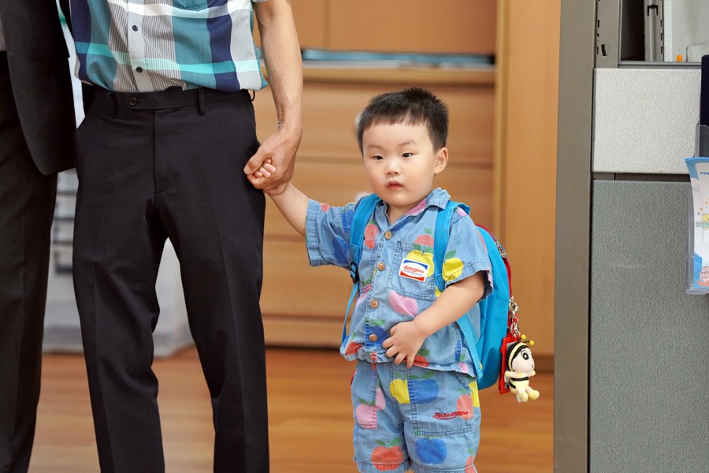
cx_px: 354
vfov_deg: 6.9
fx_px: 3939
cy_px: 236
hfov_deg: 10.3
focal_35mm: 200
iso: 3200
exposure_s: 1/250
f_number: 4
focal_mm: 200
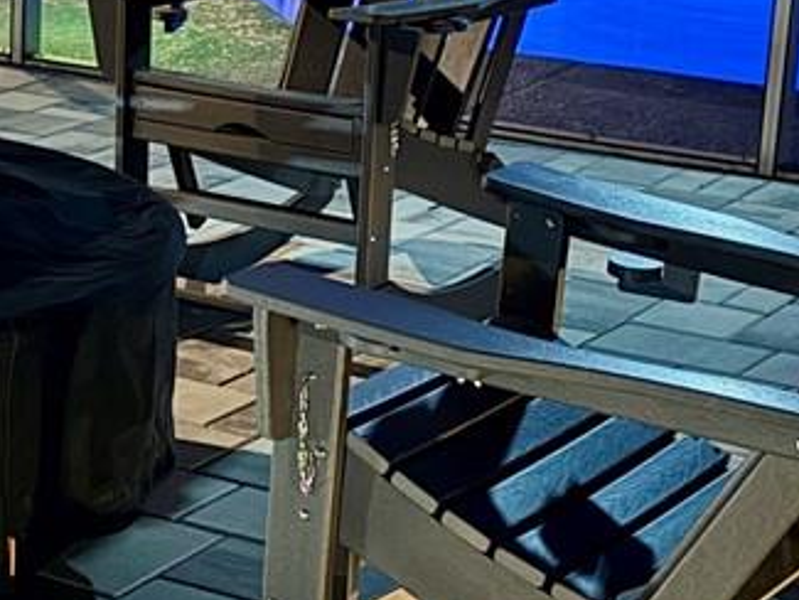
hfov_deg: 16.4
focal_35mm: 118
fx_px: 2725
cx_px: 54
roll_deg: -0.5
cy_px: 300
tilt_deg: -16.9
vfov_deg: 12.6
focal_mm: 6.76
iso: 1600
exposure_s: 1/9
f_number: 1.78
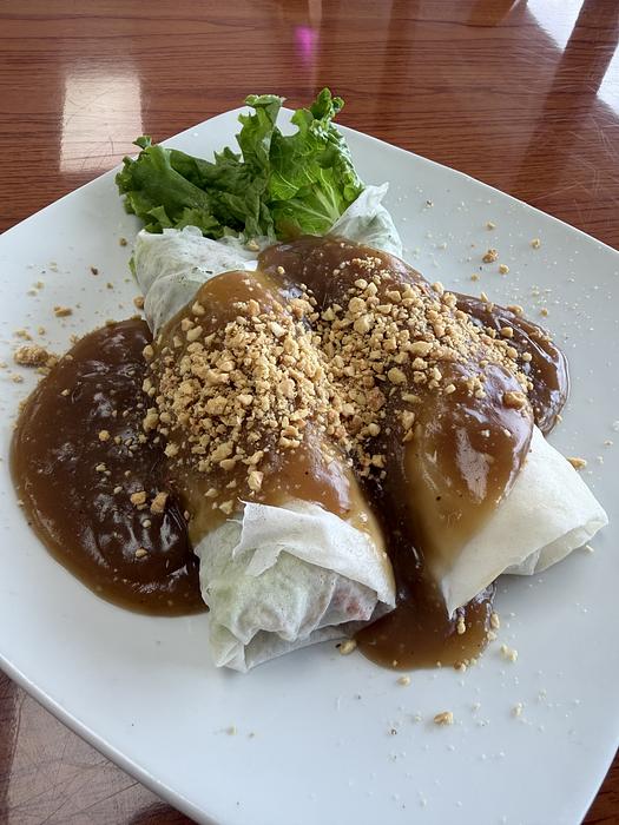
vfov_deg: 71.6
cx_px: 310
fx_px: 572
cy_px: 412
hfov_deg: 56.8
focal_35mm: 24
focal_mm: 2.22
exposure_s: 1/120
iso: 100
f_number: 2.2
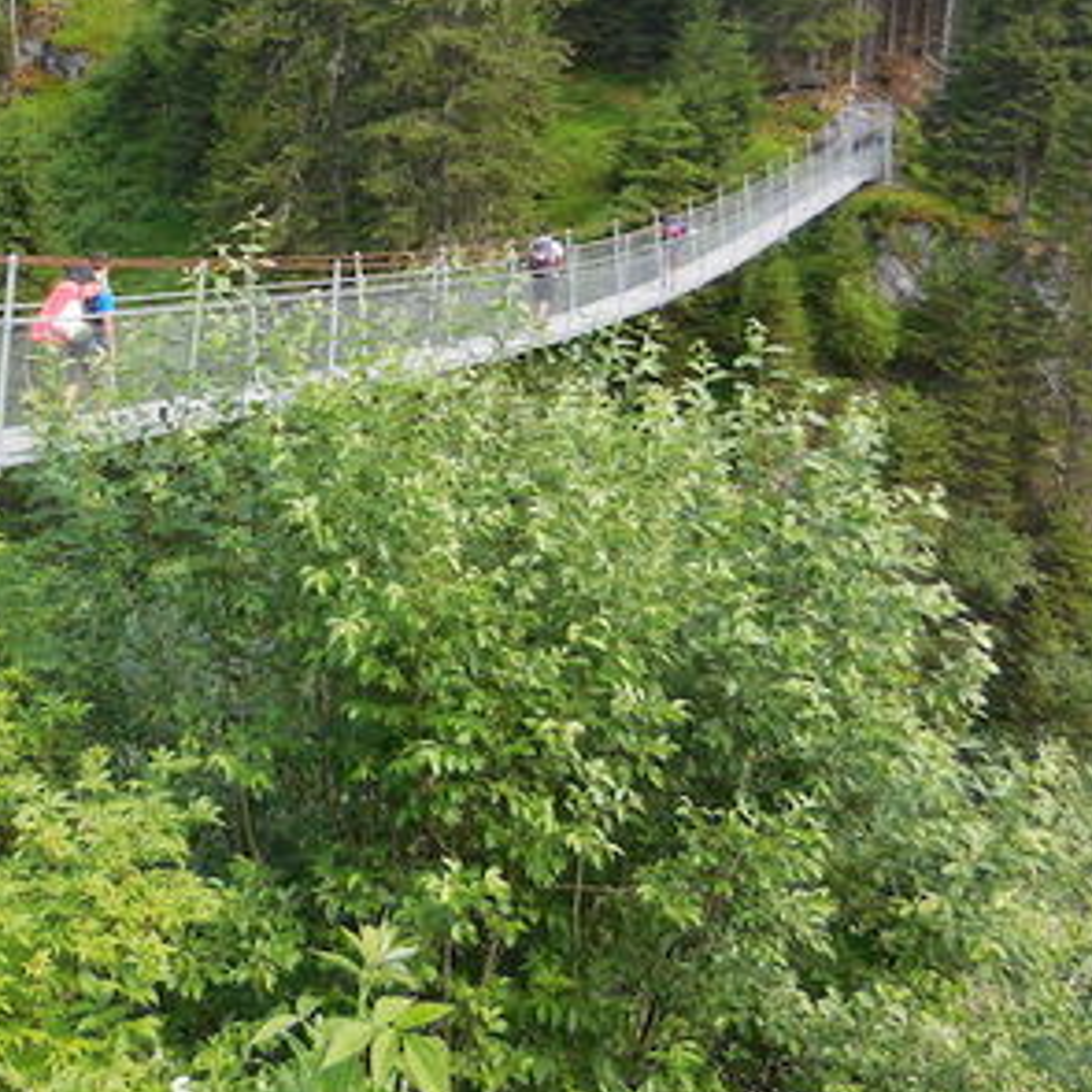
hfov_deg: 36.9
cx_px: 315
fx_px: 1606
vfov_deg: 36.7
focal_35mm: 45
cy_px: 285
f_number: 3.3
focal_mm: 4.5
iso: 125
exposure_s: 1/250
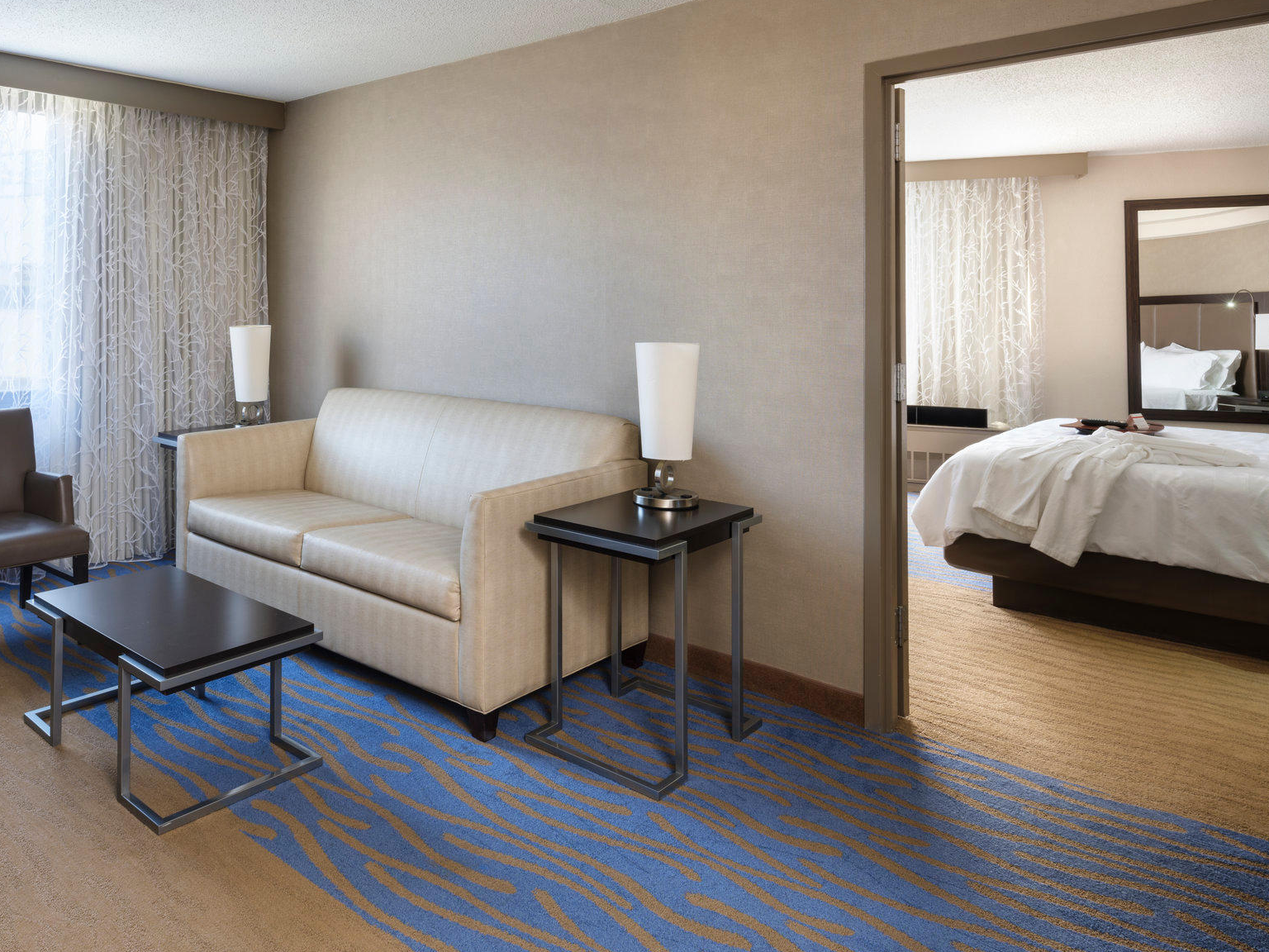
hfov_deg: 69.9
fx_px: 880
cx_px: 441
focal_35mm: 24
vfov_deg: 55.9
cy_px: 339
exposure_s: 5
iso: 160
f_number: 22
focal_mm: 23
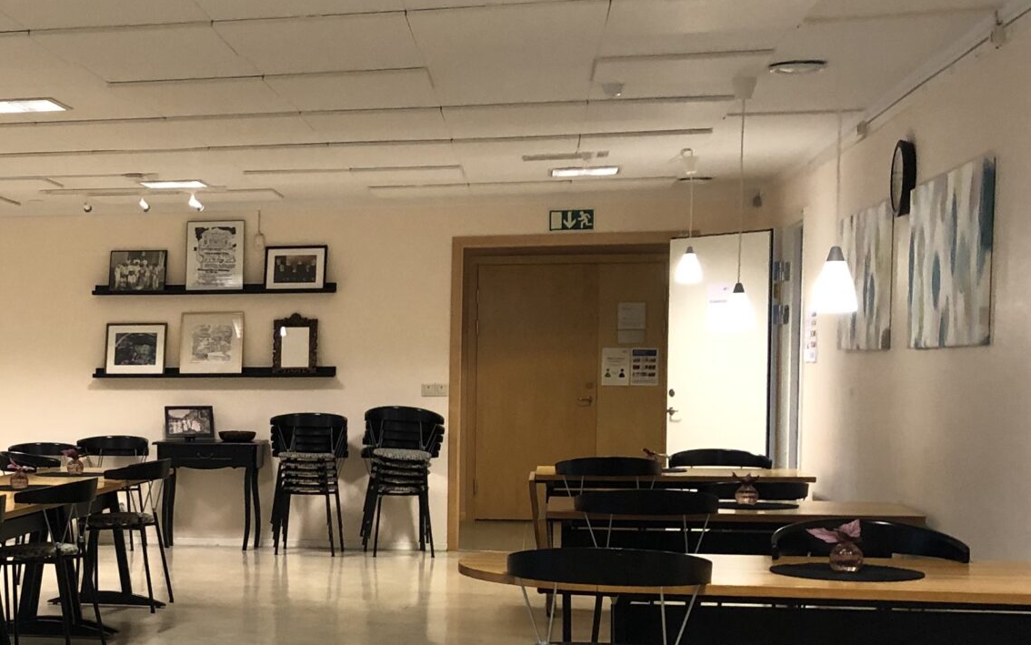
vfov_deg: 19.3
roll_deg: +1.1
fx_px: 1883
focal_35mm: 67
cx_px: 28
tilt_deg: -3.5
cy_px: 498
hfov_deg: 28.9
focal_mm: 4
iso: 64
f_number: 1.8
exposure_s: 1/17
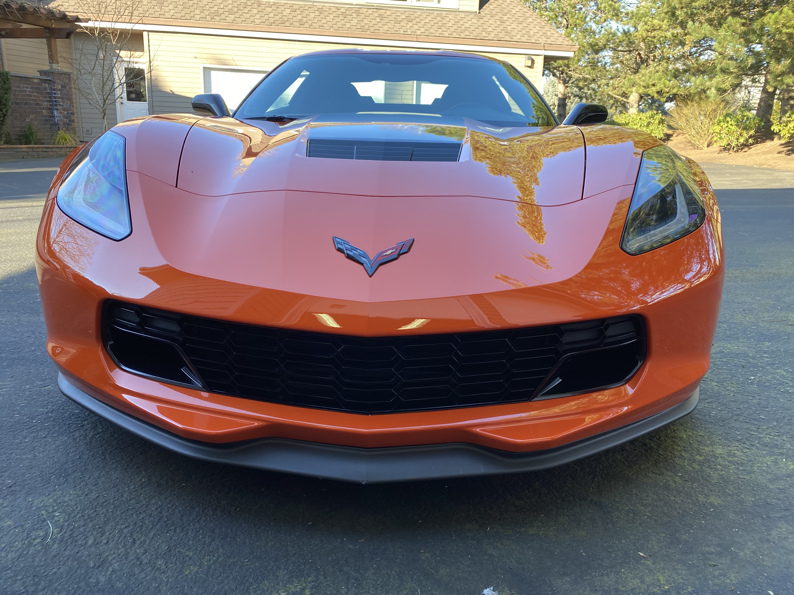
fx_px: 596
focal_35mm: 26
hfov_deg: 67.3
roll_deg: -1.7
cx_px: 397
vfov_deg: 53.1
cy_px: 298
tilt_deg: -15.0
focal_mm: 4.25
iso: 32
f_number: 1.8
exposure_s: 1/132
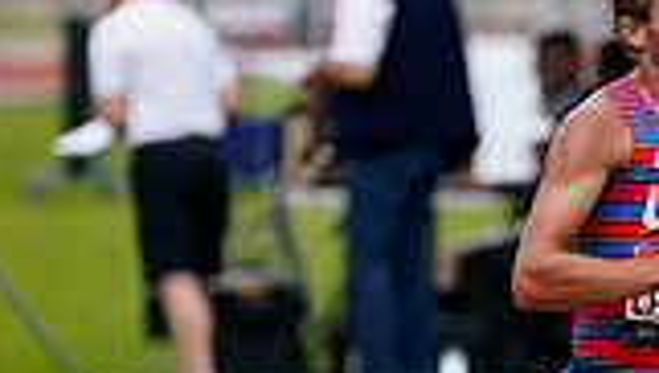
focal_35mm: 580
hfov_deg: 3.7
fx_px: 10147
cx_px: 594
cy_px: 393
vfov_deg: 2.1
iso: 160
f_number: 2.8
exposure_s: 1/640
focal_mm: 198
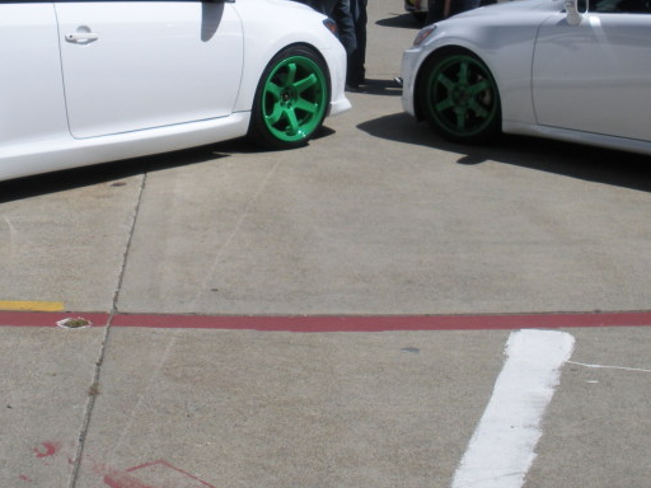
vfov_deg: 20.0
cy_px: 50
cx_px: 379
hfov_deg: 27.0
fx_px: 1354
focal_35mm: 72
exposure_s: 1/573
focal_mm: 6.3
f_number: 5.6
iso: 64
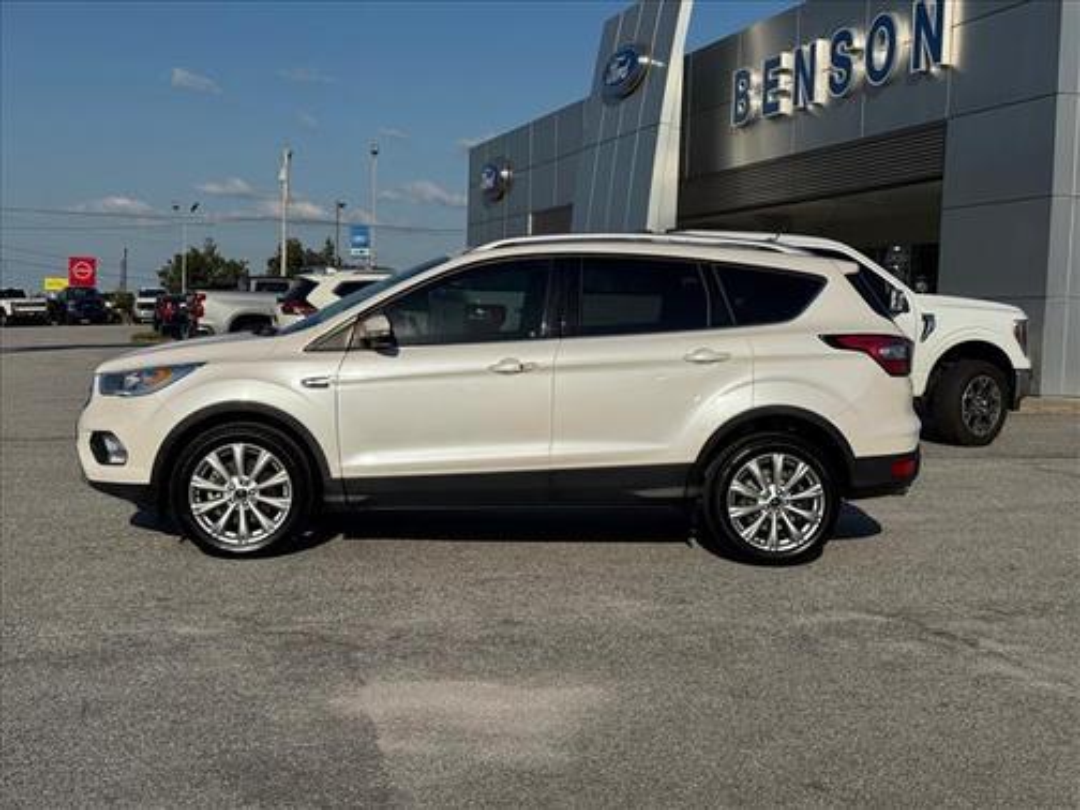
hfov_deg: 39.7
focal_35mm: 48
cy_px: 405
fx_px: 1498
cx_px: 540
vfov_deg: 30.3
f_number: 1.78
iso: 64
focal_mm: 6.76
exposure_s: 1/12500
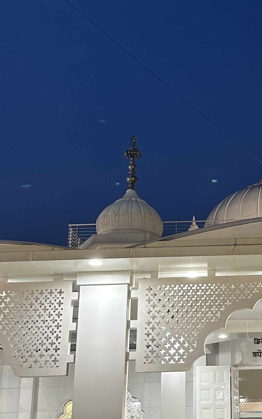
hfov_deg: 21.4
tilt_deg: +19.6
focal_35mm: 59
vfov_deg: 34.5
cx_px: 244
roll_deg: +0.5
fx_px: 674
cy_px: 227
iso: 125
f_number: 1.78
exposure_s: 1/50
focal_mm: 6.86
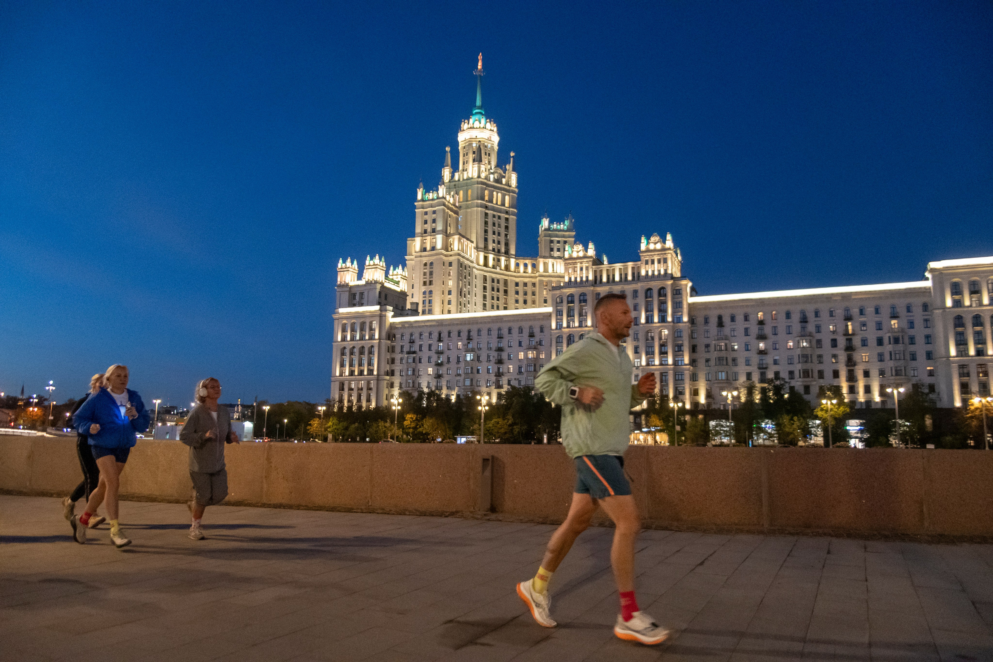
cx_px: 496
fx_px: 690
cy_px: 331
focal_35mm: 25
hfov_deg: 71.5
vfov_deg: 51.3
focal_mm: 17
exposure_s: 1/200
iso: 4000
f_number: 2.8
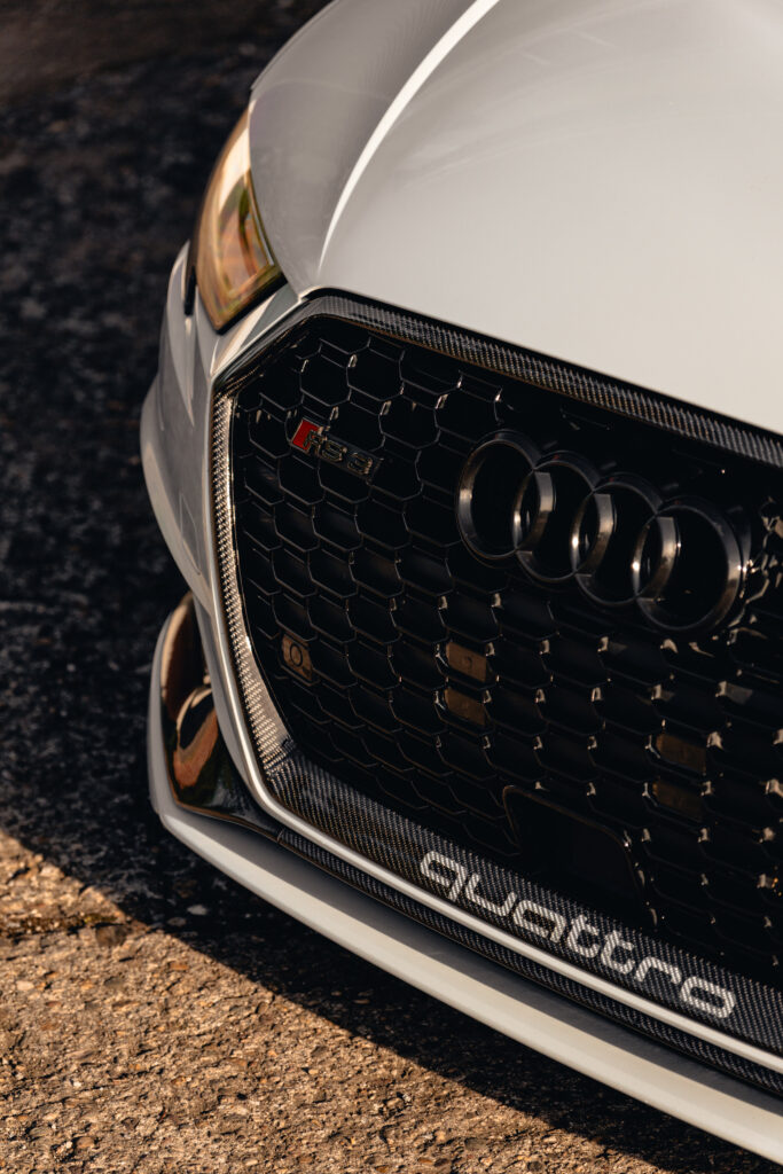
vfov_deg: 19.5
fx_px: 3424
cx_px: 392
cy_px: 587
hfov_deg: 13.0
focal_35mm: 105
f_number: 2.8
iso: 125
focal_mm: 70
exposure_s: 1/800
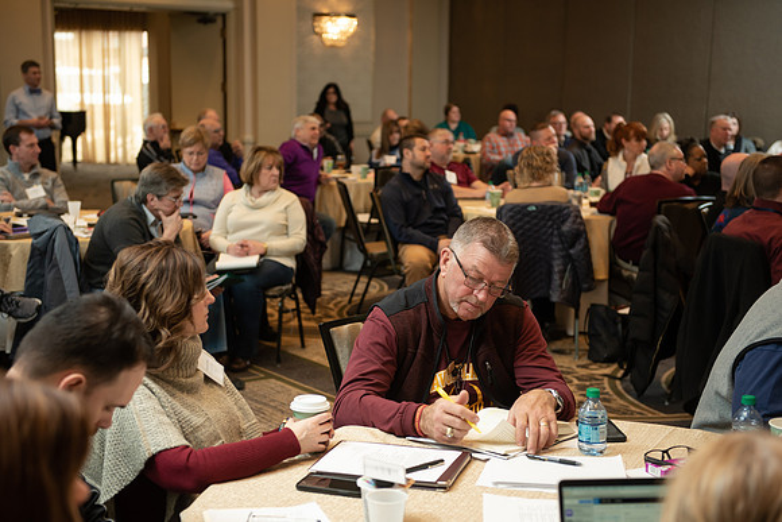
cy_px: 261
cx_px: 391
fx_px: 1217
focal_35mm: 56
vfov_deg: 24.2
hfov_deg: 35.6
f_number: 3.5
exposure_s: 1/80
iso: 800
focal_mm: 56
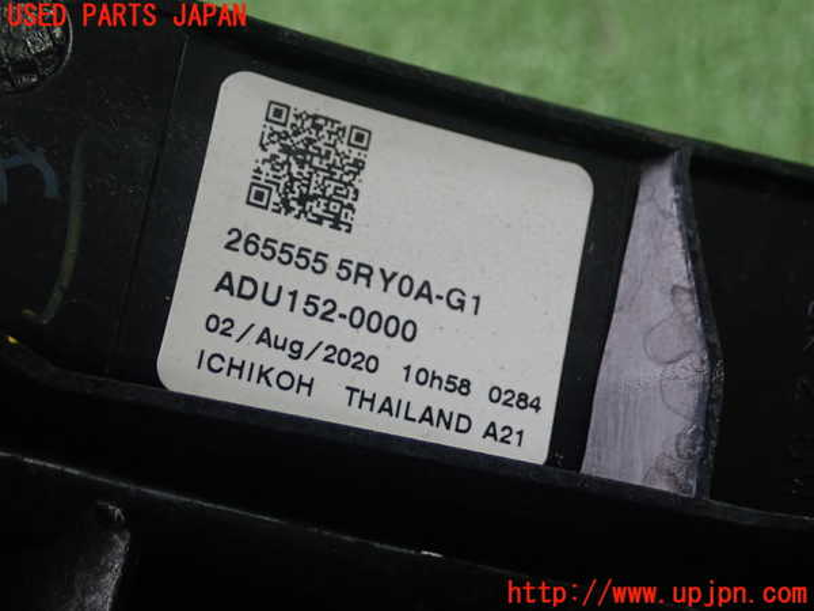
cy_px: 306
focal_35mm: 65
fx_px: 1528
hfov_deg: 29.8
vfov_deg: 22.6
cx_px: 407
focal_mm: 11.78
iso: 320
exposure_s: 1/60
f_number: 3.8
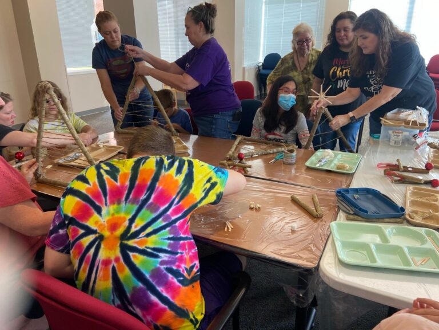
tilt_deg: -18.5
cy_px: 165
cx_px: 220
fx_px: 330
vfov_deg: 53.1
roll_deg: -0.9
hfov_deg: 67.3
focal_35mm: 26
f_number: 1.8
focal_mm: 4.25
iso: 125
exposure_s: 1/101
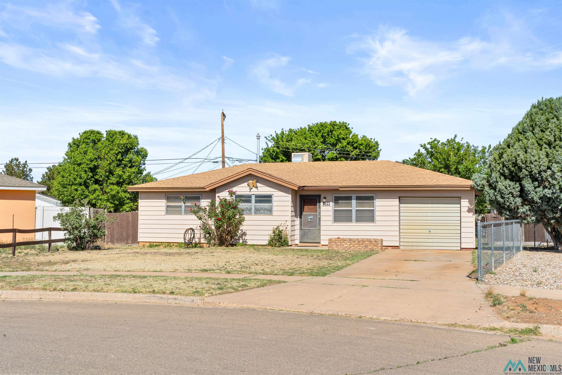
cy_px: 188
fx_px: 613
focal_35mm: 39
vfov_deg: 34.0
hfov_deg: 49.2
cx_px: 281
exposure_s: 1/40
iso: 80
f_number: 18
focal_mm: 39.3
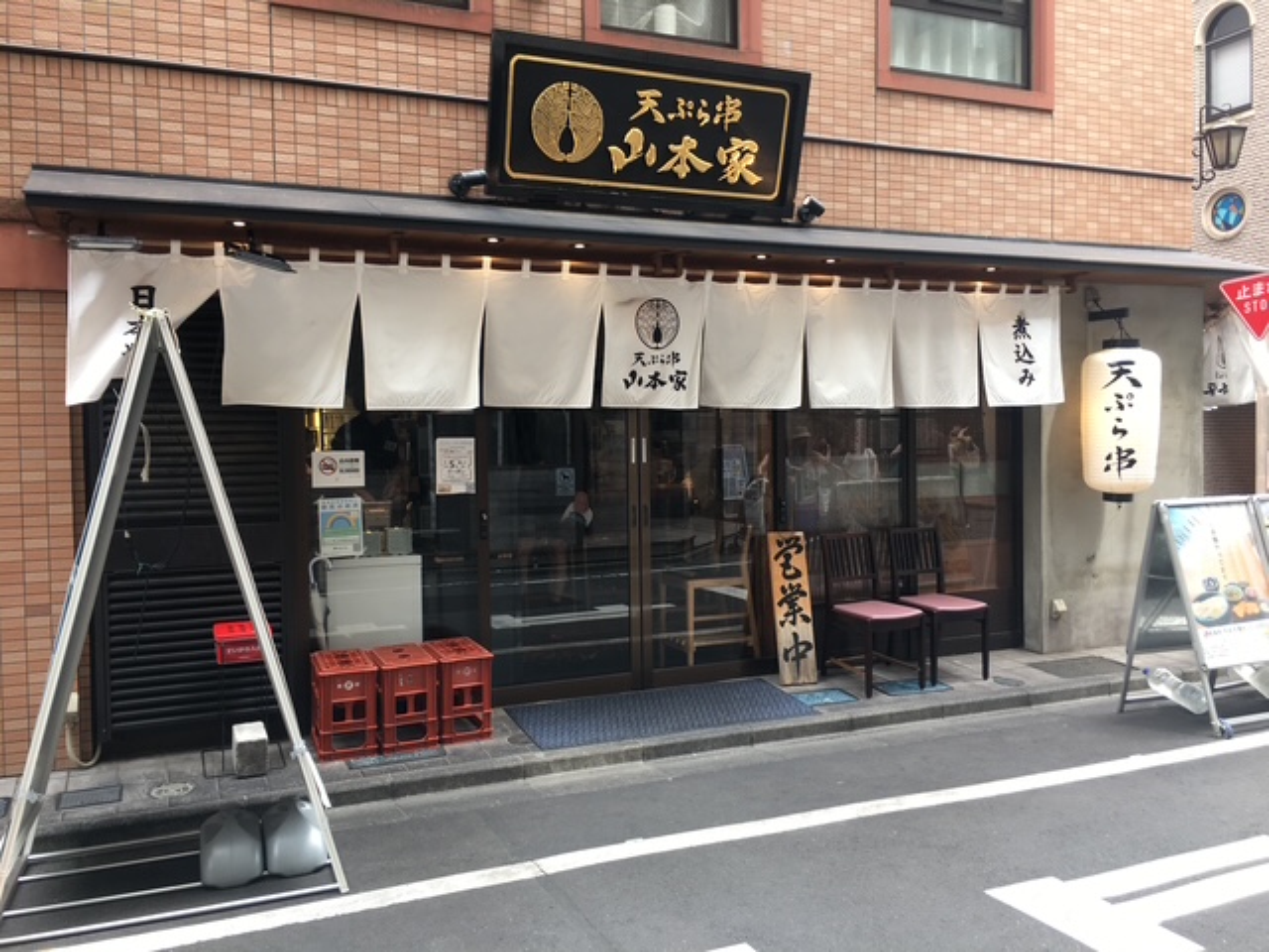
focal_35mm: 29
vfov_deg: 48.2
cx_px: 634
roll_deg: +0.0
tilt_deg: -2.3
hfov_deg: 61.7
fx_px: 1063
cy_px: 476
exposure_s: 1/60
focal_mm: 4.15
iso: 25
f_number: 2.2
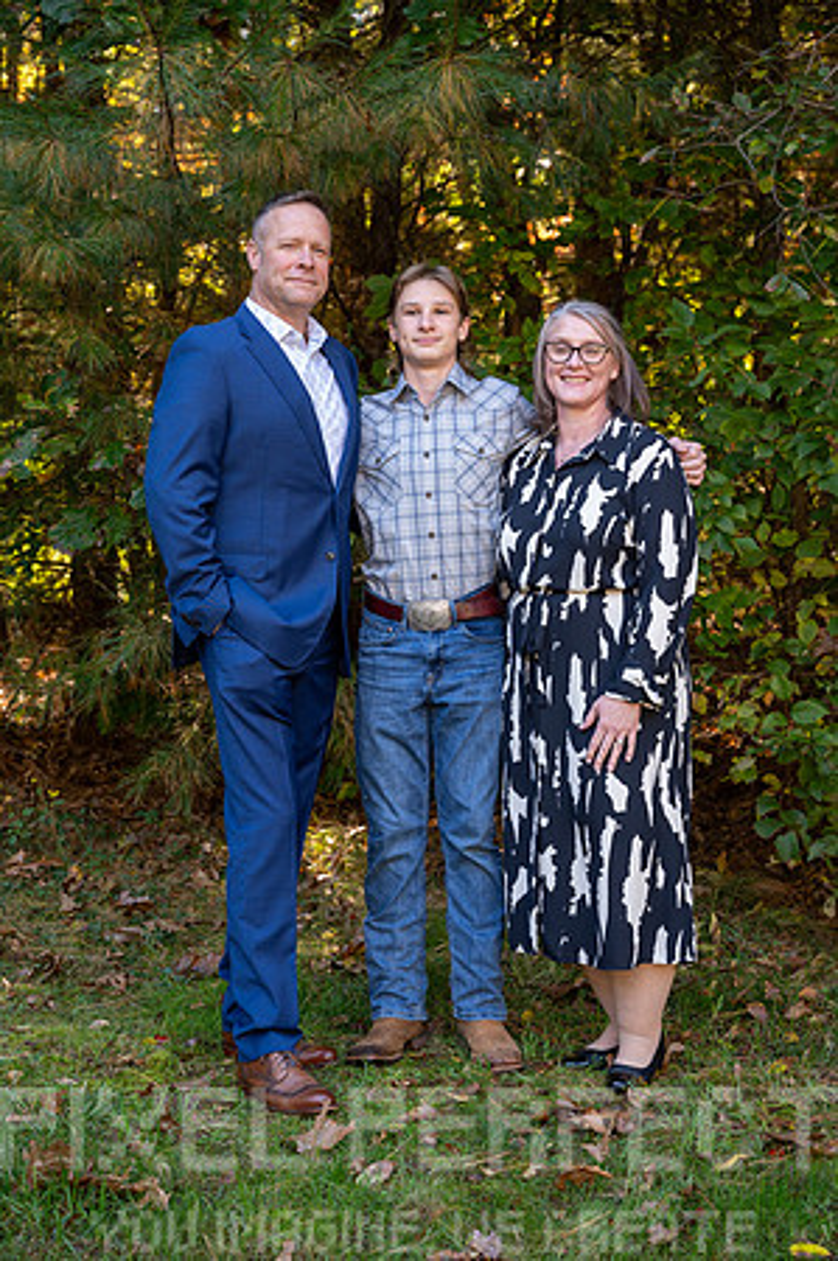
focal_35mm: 61
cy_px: 630
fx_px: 2135
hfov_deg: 22.2
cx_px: 419
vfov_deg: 32.9
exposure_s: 1/200
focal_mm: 61
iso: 1000
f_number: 4.5
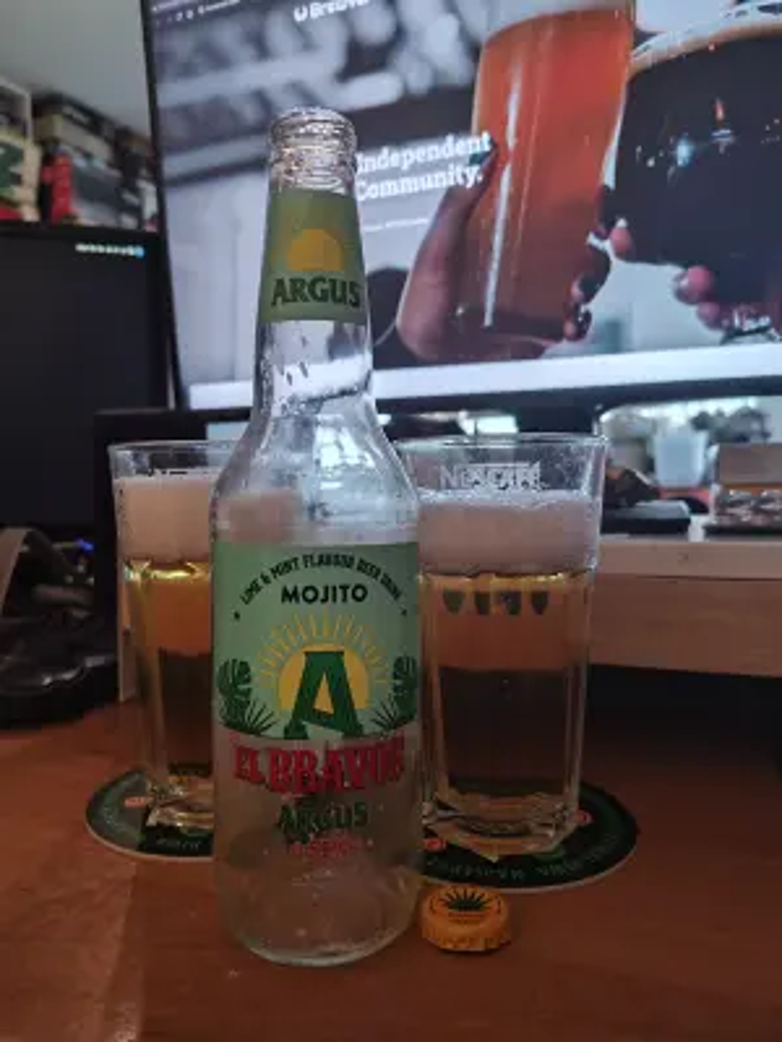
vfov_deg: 73.9
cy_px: 521
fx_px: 693
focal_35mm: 23
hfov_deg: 58.9
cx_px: 391
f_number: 1.88
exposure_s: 1/12
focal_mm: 5.56
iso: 400
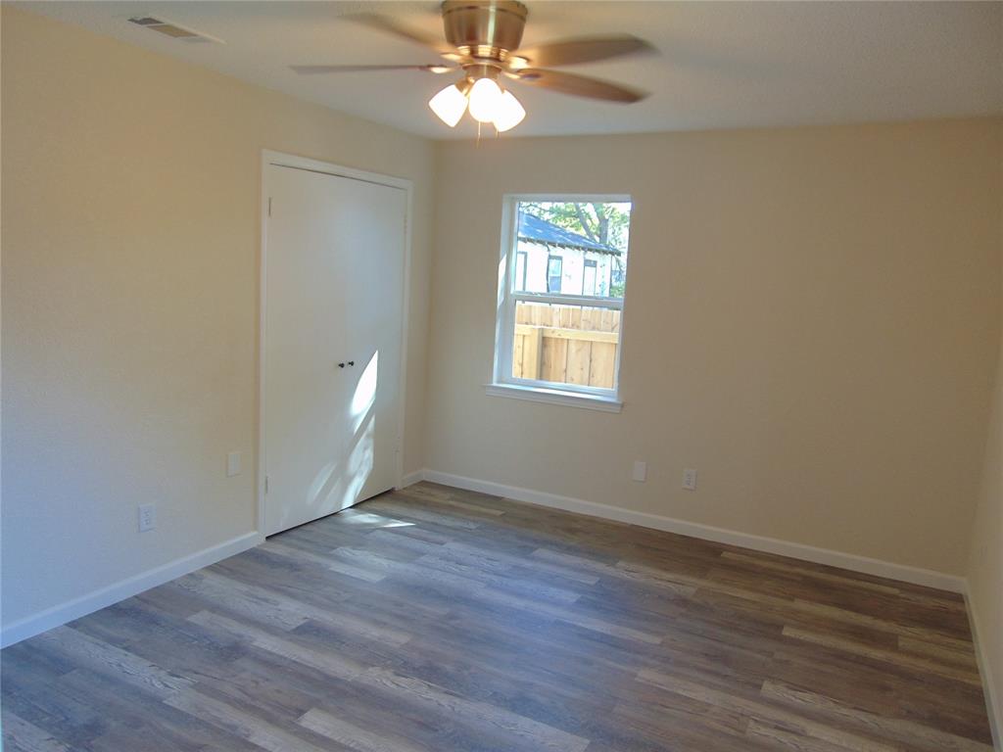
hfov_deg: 69.4
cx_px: 502
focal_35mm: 25
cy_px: 376
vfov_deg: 54.9
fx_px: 724
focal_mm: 4.5
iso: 100
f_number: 3
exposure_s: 1/30
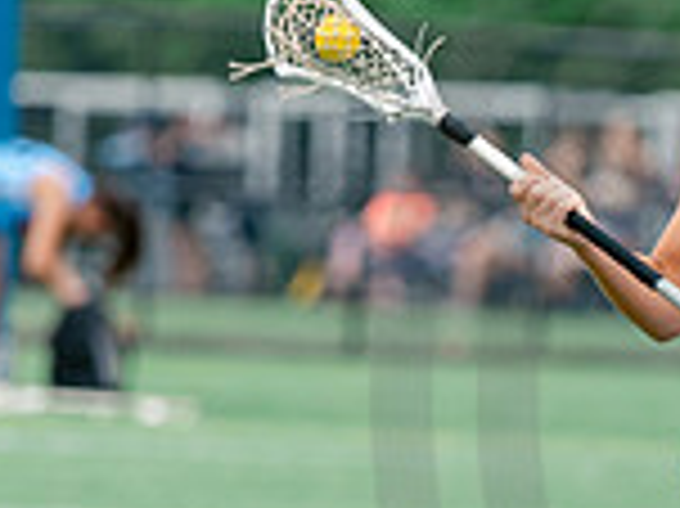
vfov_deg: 1.2
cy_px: 564
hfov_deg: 1.6
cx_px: 773
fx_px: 23731
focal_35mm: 1209
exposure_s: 1/640
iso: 250
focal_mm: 200
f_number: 3
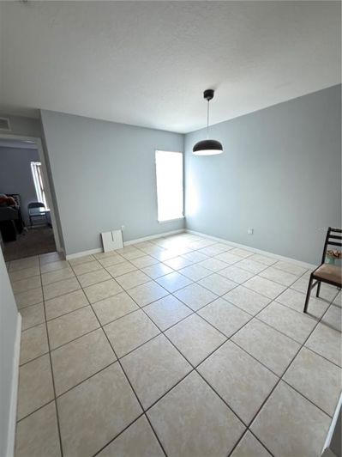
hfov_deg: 85.7
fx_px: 184
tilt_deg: -13.2
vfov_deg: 102.1
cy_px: 228
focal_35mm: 14
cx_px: 171
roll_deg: +2.3
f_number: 2.2
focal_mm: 2.22
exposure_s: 1/60
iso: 800
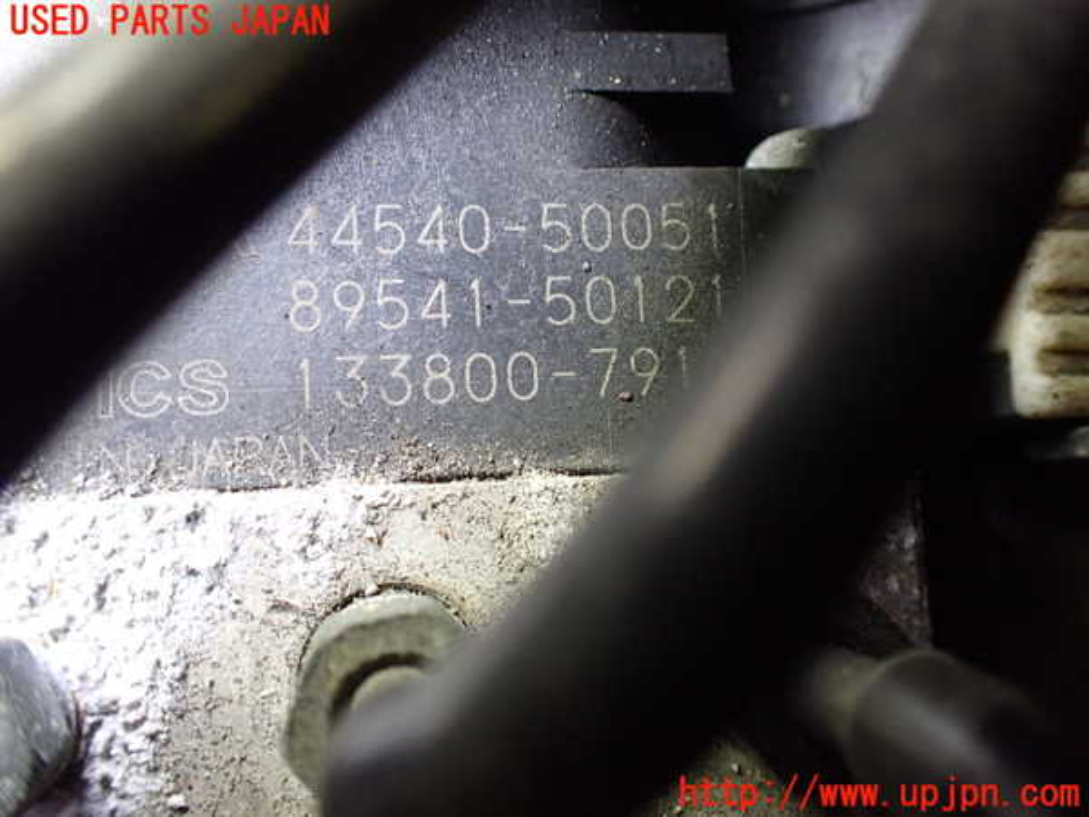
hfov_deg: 60.0
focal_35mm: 30
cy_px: 408
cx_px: 544
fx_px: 944
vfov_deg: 46.8
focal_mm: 5.4
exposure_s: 1/100
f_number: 2.3
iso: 800
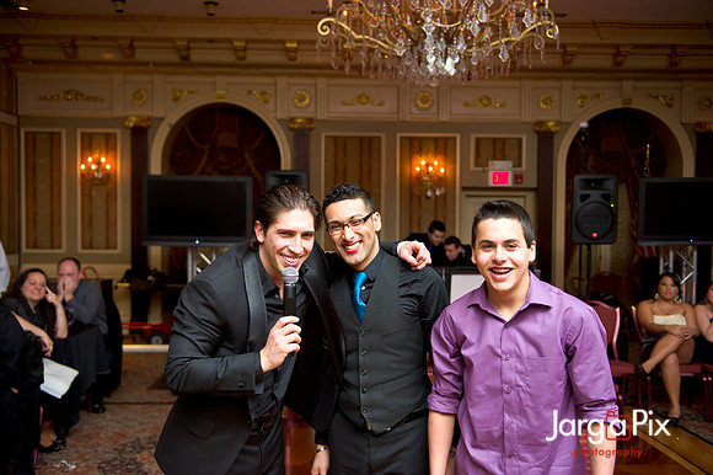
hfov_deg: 54.5
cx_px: 356
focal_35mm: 35
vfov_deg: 37.8
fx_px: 693
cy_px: 238
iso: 1600
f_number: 3.2
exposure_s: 1/125
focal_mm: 35
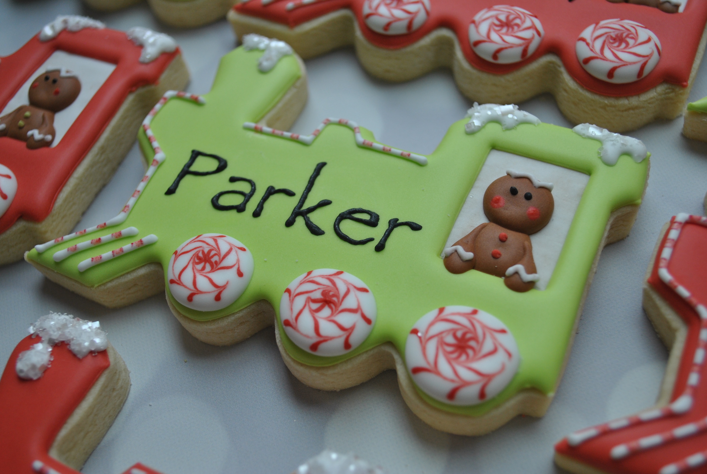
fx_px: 826
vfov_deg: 32.0
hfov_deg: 46.3
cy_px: 237
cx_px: 354
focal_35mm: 42
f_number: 4.5
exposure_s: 1/60
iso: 200
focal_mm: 28
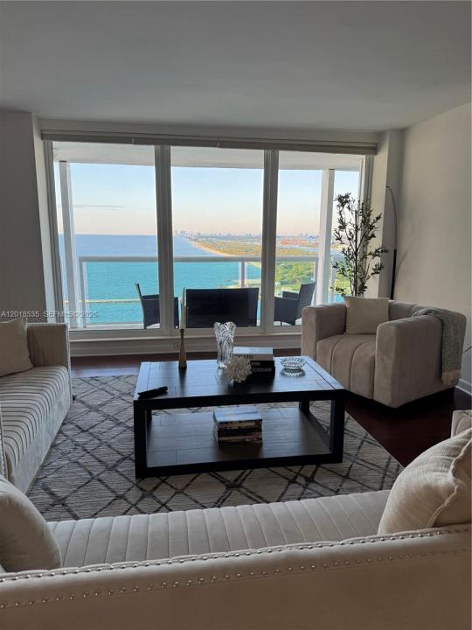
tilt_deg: -10.8
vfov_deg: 71.6
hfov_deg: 56.8
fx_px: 436
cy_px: 315
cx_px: 236
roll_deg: +0.1
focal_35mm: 24
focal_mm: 6.76
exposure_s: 1/120
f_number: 1.78
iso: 64
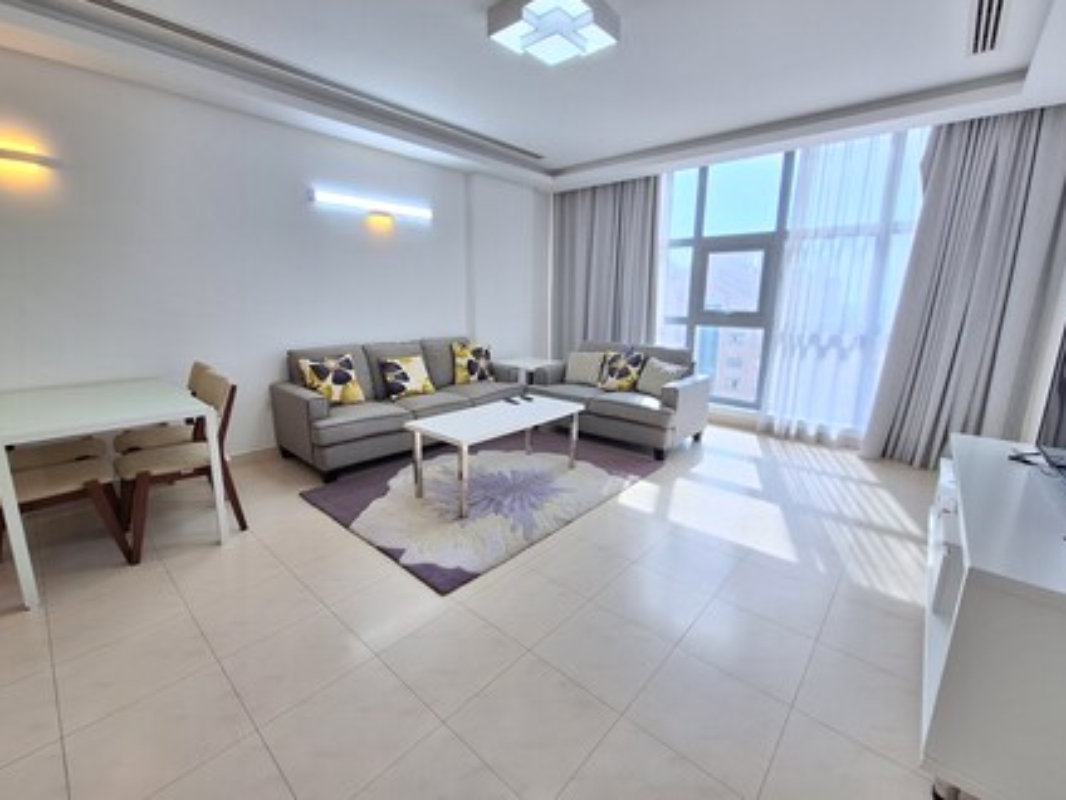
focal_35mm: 14
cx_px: 529
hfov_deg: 102.1
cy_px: 386
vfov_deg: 85.6
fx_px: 431
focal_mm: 1.74
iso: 64
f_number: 2.2
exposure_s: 1/100
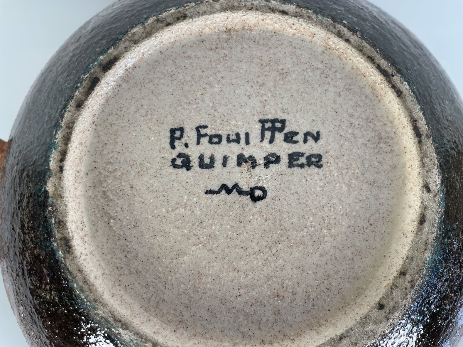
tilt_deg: -84.2
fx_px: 348
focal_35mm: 26
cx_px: 232
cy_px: 174
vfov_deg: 53.1
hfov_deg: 67.3
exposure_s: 1/100
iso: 50
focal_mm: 4.2
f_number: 1.6
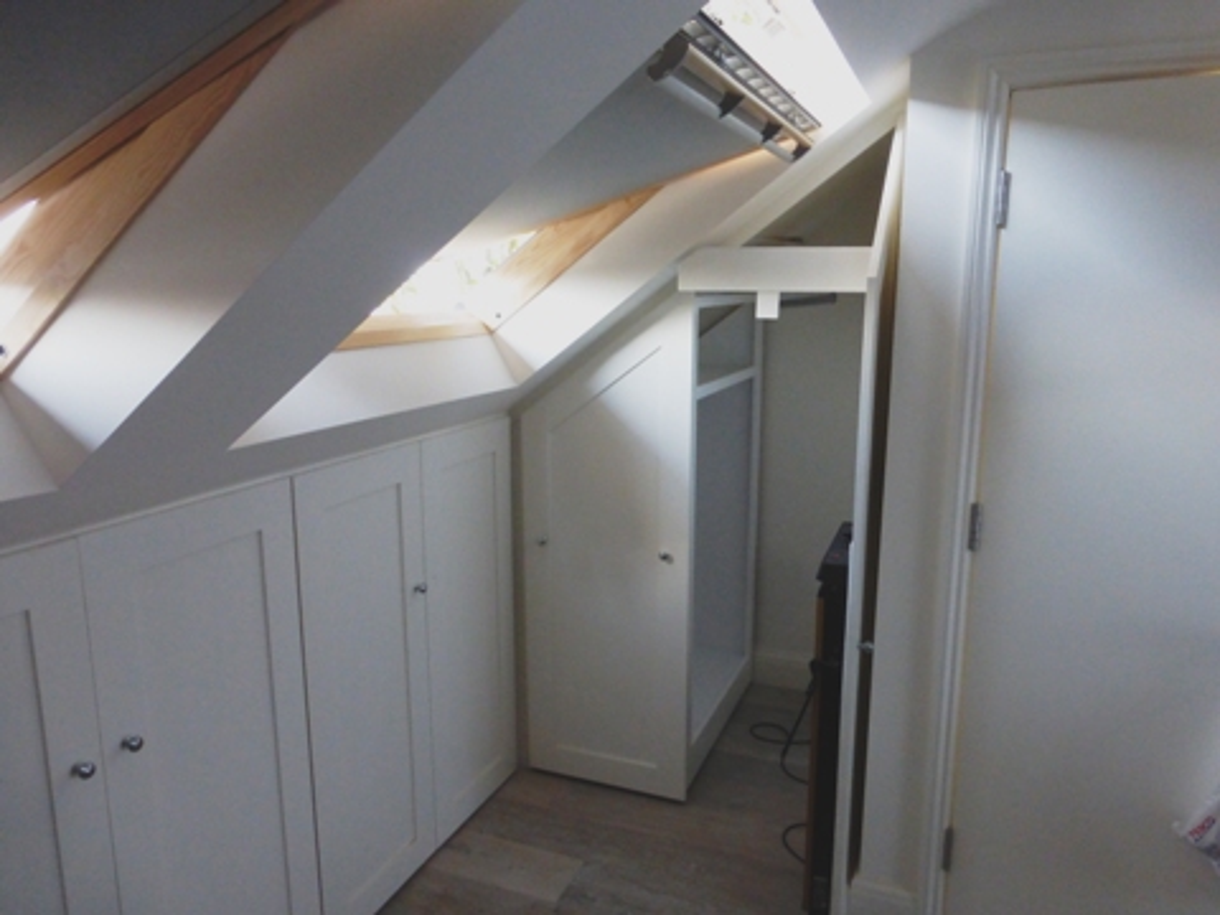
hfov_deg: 69.4
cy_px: 458
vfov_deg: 54.9
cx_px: 610
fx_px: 881
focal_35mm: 25
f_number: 3.3
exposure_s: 1/125
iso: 500
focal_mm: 4.3
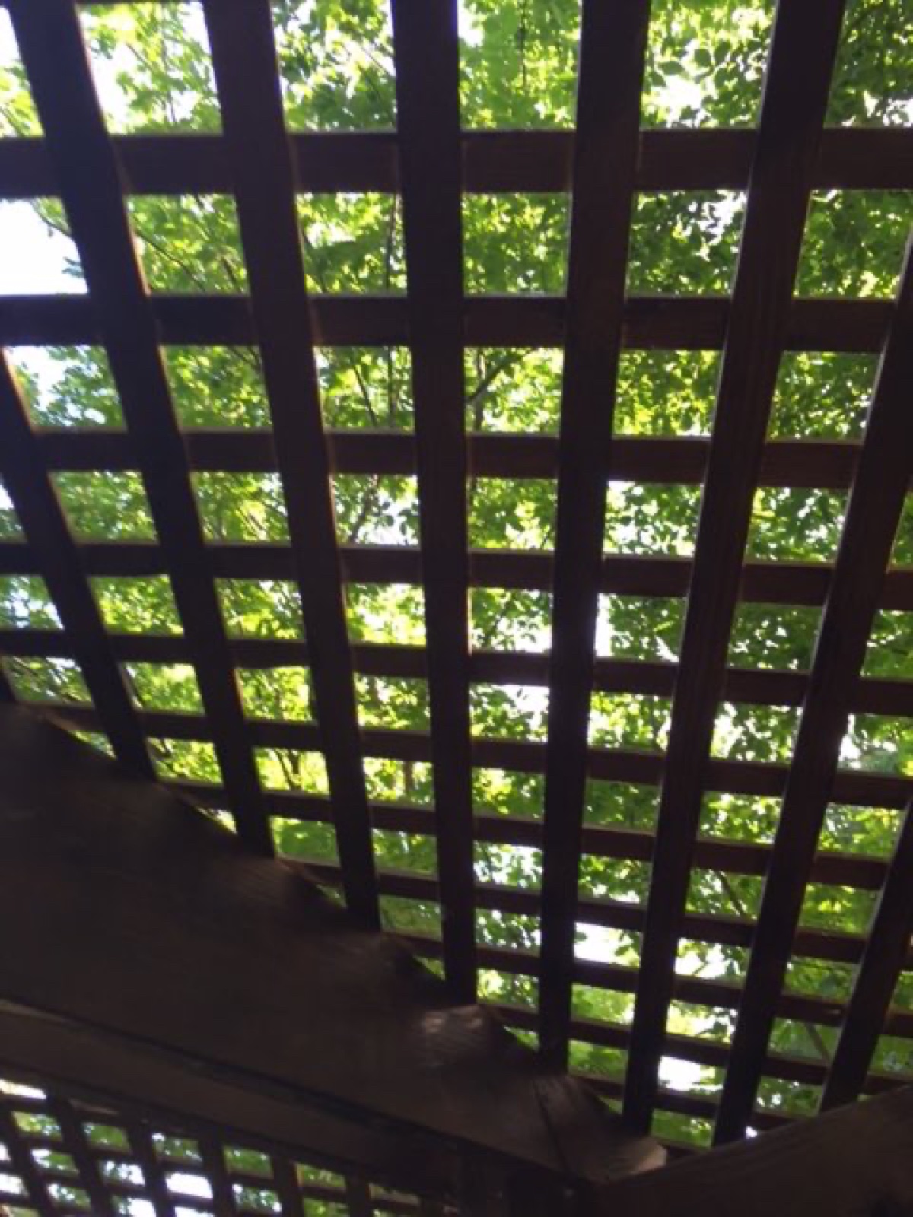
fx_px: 1020
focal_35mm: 29
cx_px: 456
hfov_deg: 48.2
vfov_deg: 61.7
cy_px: 608
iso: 32
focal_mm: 4.15
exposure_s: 1/60
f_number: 2.2
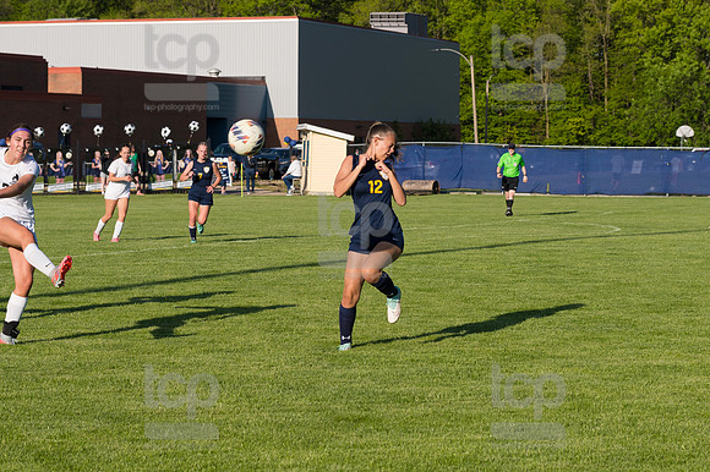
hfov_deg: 18.3
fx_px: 2208
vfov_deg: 12.2
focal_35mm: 112
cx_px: 355
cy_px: 236
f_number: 5.6
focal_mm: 75
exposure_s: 1/1600
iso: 250
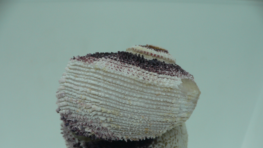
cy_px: 99
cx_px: 131
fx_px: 272
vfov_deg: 30.2
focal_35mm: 39
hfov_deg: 51.6
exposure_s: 1/60
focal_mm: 4.6
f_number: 2.8
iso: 80
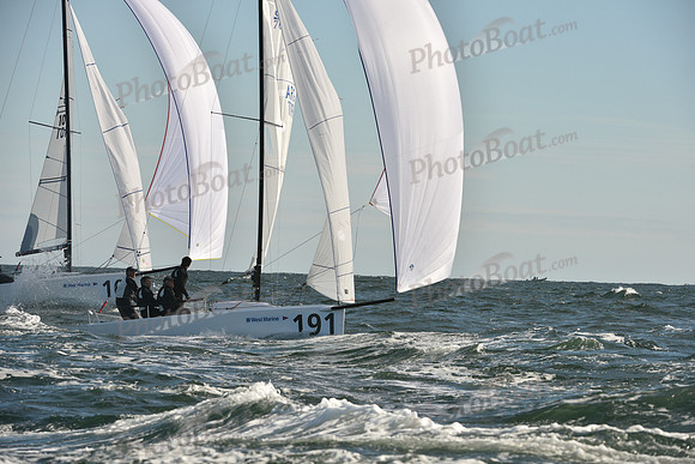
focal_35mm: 200
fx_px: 3862
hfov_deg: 10.3
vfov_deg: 6.9
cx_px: 348
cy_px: 232
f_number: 8
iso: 250
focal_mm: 200
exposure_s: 1/1000
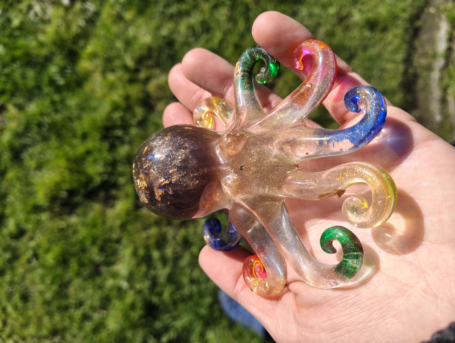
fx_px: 316
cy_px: 172
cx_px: 228
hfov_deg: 71.5
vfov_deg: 56.9
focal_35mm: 24
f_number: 1.88
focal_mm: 5.56
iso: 50
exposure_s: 1/818
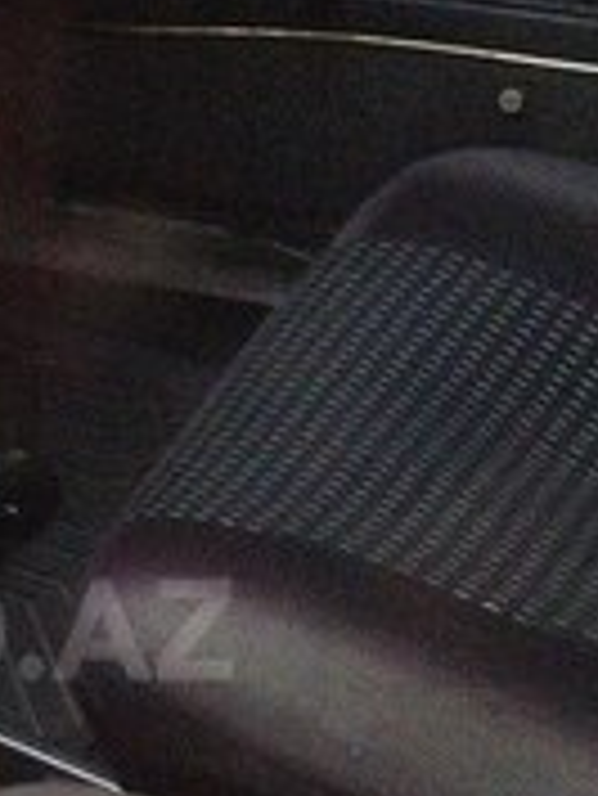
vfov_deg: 19.8
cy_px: 630
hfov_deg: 14.6
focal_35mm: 98
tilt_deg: -52.1
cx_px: -112
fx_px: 2255
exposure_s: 1/15
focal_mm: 4.28
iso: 800
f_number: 2.4
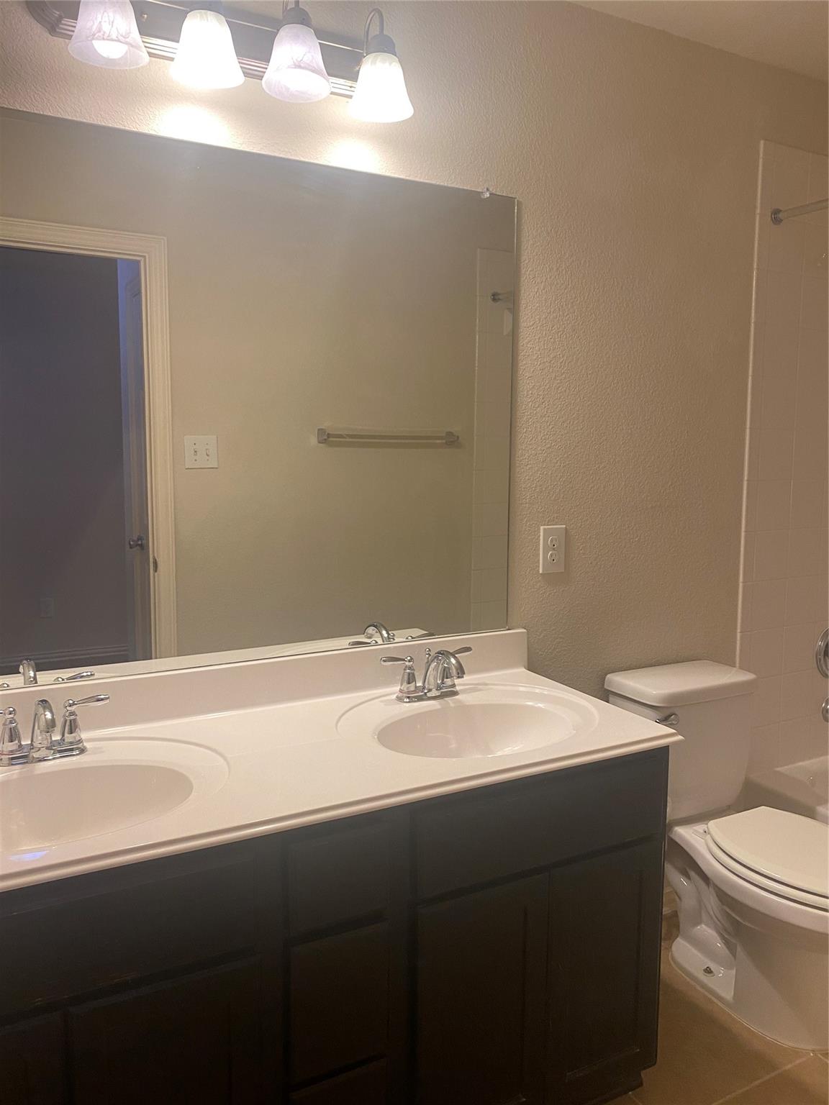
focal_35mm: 26
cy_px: 552
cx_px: 414
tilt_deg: -4.0
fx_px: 830
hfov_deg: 53.1
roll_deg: +0.0
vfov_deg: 67.3
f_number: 1.8
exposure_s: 1/60
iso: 100
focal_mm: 4.25
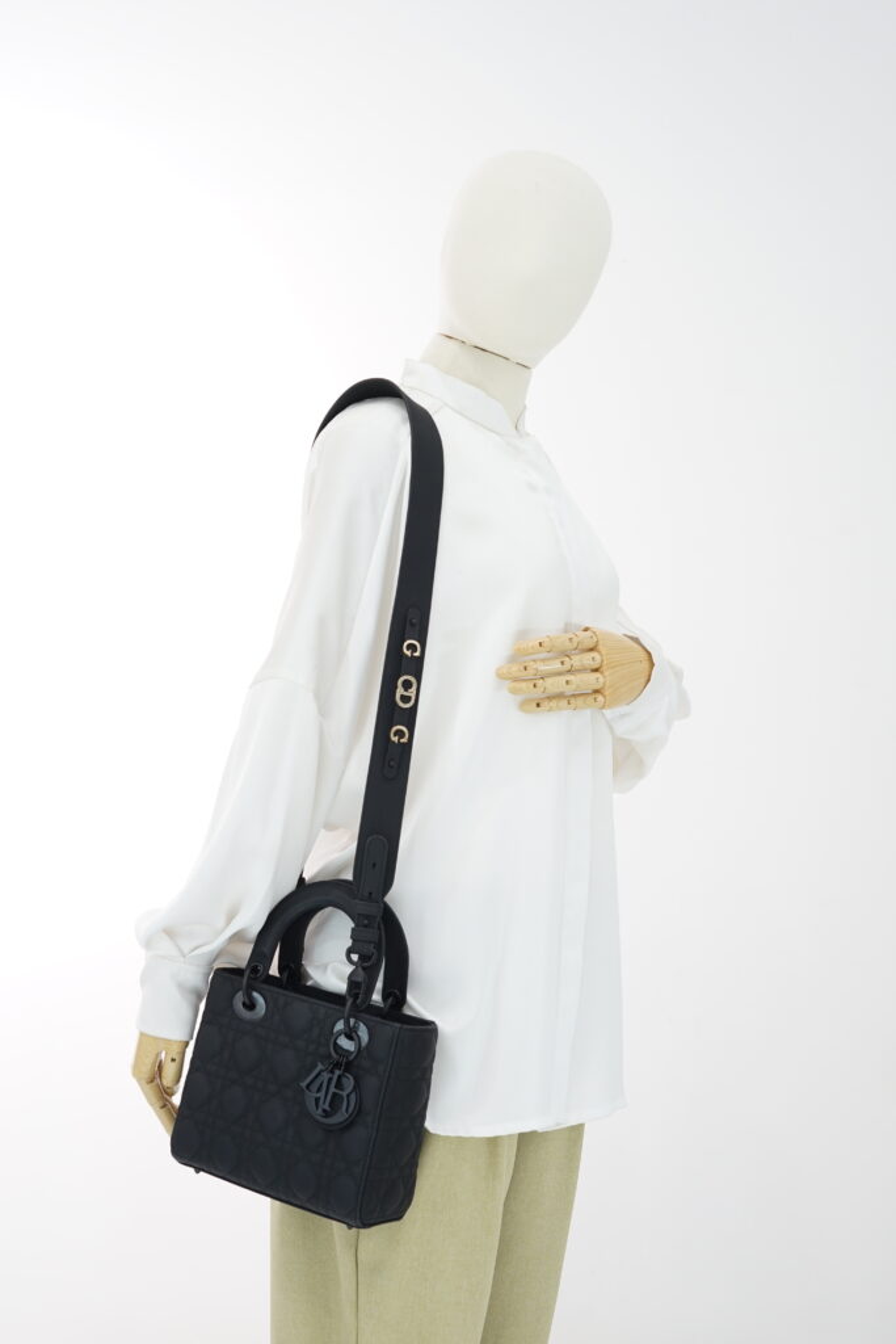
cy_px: 672
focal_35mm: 50
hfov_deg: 27.0
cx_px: 448
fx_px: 1866
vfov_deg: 39.6
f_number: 6.3
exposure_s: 1/10
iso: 640
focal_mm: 50
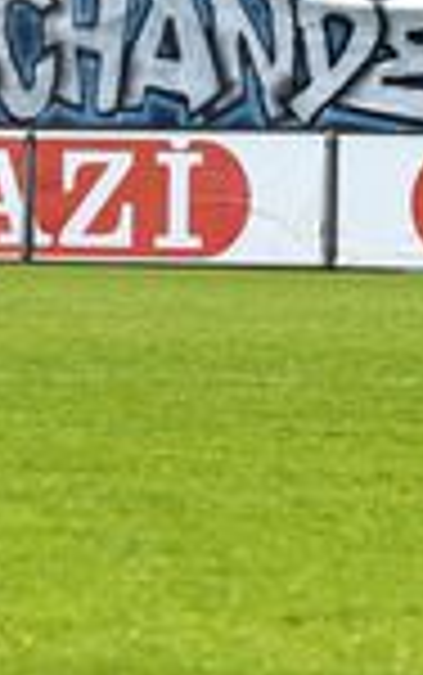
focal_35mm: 498
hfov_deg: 2.6
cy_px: -151
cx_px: -50
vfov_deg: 4.2
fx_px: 9168
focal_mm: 86
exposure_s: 1/1000
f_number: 4.5
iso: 220
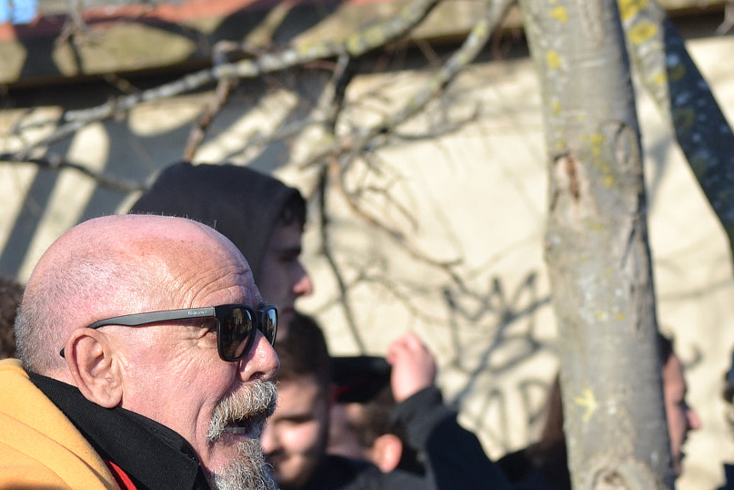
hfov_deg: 9.6
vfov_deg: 6.4
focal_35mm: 214
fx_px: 4363
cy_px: 381
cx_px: 613
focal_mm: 72
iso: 180
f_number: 5.6
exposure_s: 1/500
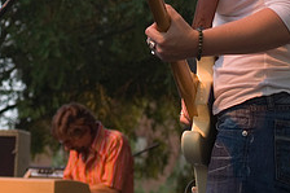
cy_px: -28
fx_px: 1376
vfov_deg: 8.0
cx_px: 41
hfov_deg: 12.0
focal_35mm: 171
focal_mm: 44
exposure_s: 1/125
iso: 200
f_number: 4
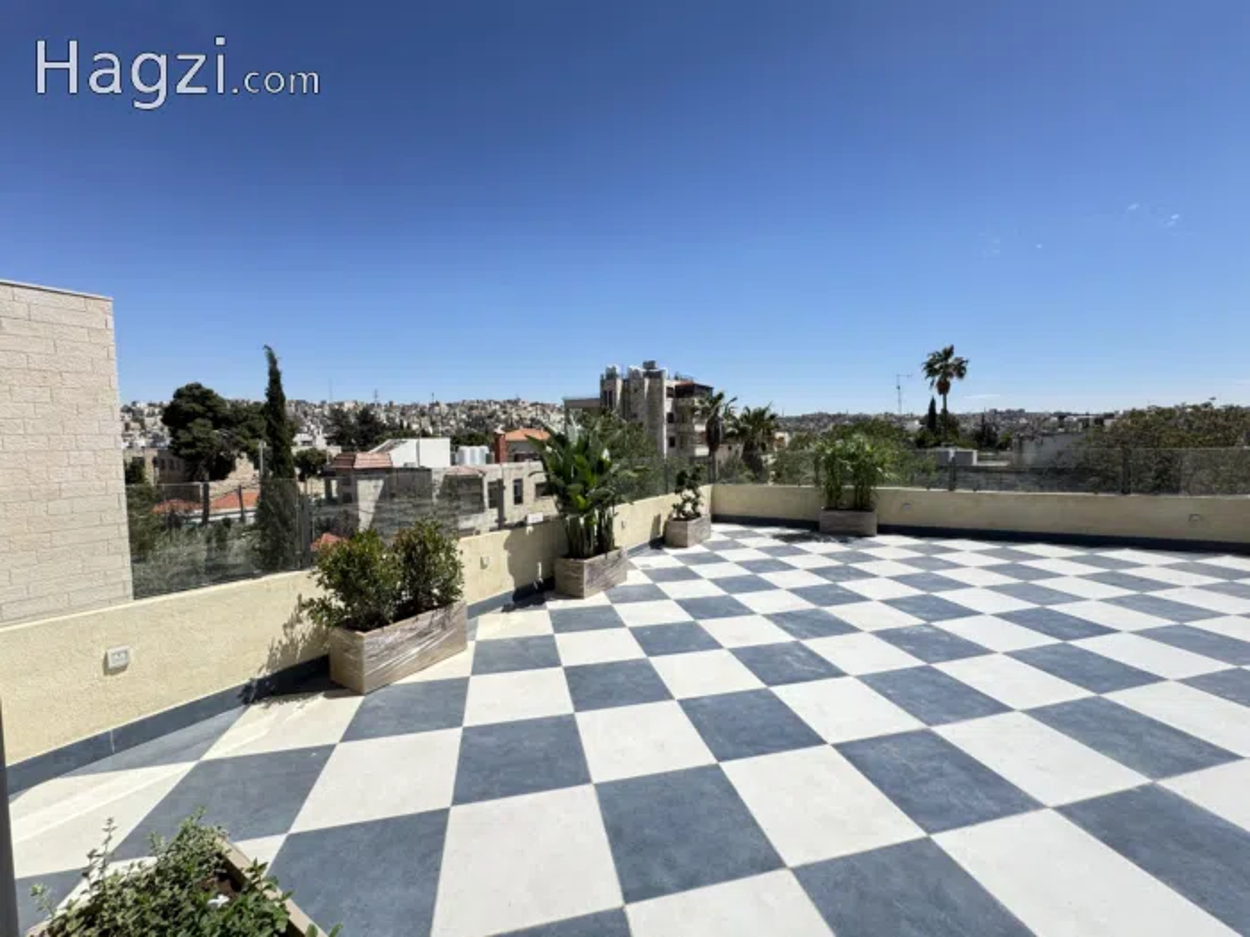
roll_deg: +0.7
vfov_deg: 85.7
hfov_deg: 102.1
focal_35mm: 14
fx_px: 506
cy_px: 468
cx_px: 625
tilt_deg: -1.5
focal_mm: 2.22
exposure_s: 1/1395
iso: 50
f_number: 2.2
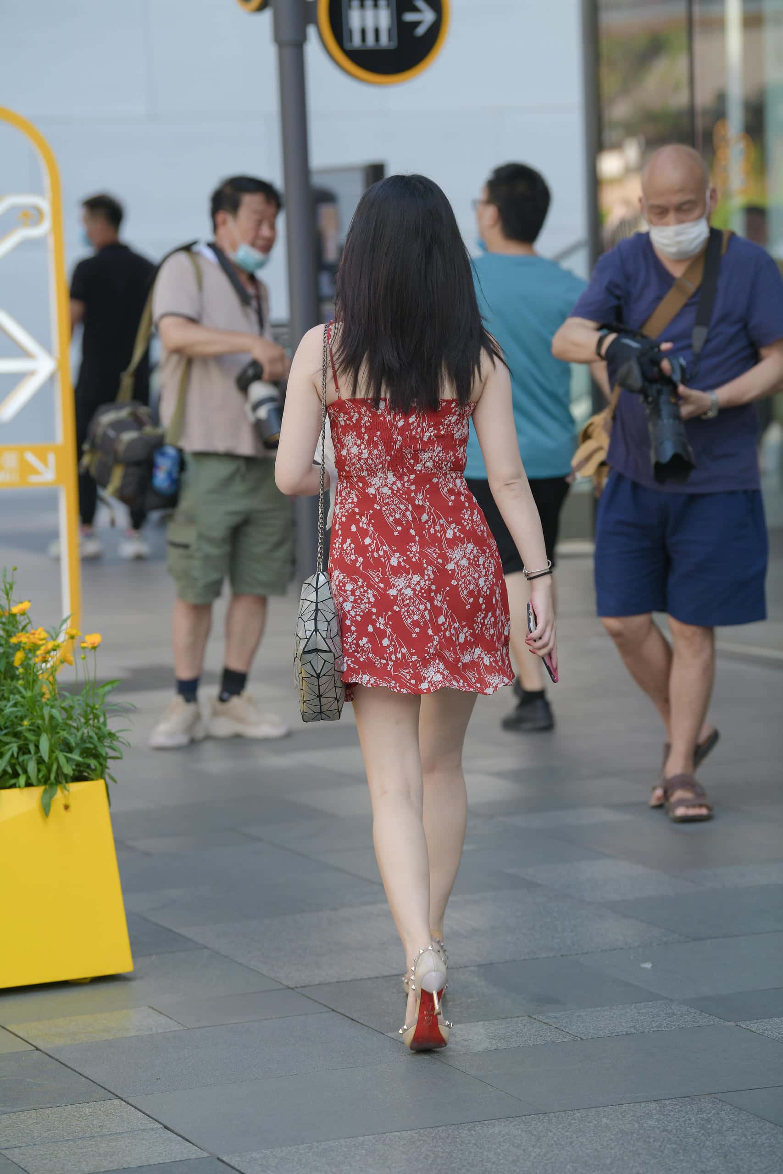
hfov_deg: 10.2
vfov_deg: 15.2
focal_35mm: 135
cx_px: 392
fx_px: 4403
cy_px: 587
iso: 320
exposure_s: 1/800
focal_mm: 135
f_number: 4
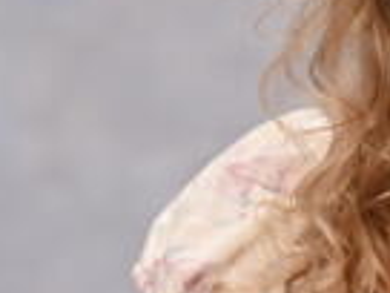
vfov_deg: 1.8
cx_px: 533
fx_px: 9160
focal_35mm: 813
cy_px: 45
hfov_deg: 2.4
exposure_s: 1/100
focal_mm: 180
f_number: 6.3
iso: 250
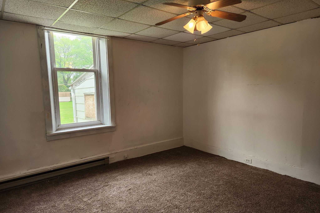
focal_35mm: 24
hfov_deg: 73.7
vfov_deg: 53.1
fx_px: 213
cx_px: 160
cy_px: 116
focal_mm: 5.4
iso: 125
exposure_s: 1/120
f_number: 1.8
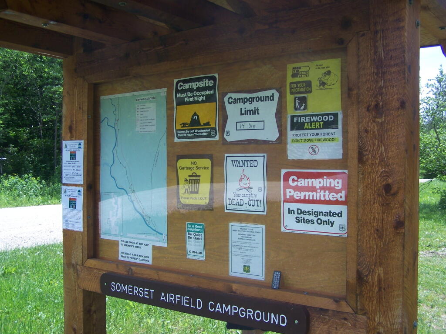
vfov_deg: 37.7
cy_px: 167
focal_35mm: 38
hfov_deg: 49.0
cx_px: 223
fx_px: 490
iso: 80
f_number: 2.8
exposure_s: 1/400
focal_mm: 6.3
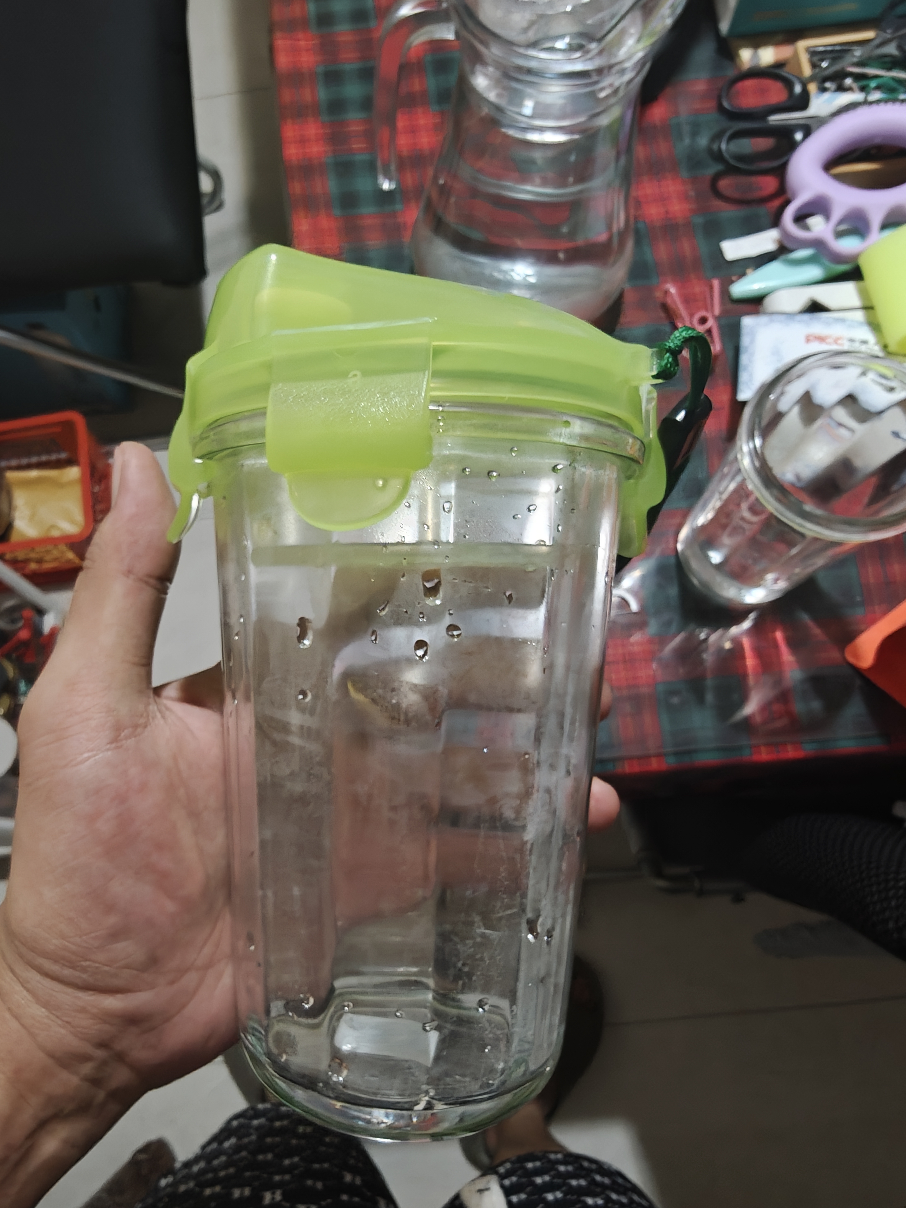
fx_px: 803
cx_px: 453
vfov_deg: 73.9
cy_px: 604
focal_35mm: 23
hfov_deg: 58.9
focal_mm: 2.3
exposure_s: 1/20
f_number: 2
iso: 2500
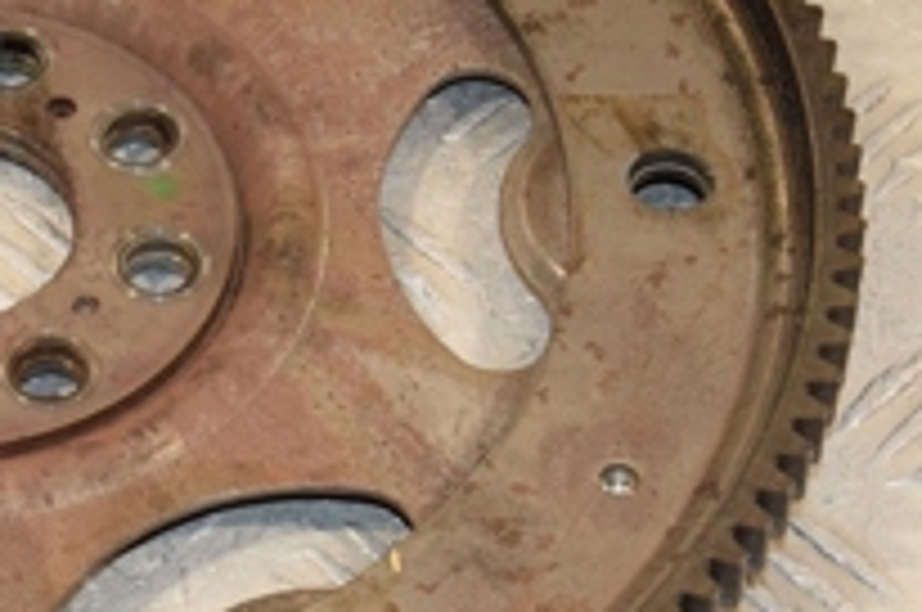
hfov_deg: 11.5
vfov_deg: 7.7
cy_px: 176
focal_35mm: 178
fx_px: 4552
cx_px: 22
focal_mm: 38
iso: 800
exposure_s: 1/200
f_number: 7.1
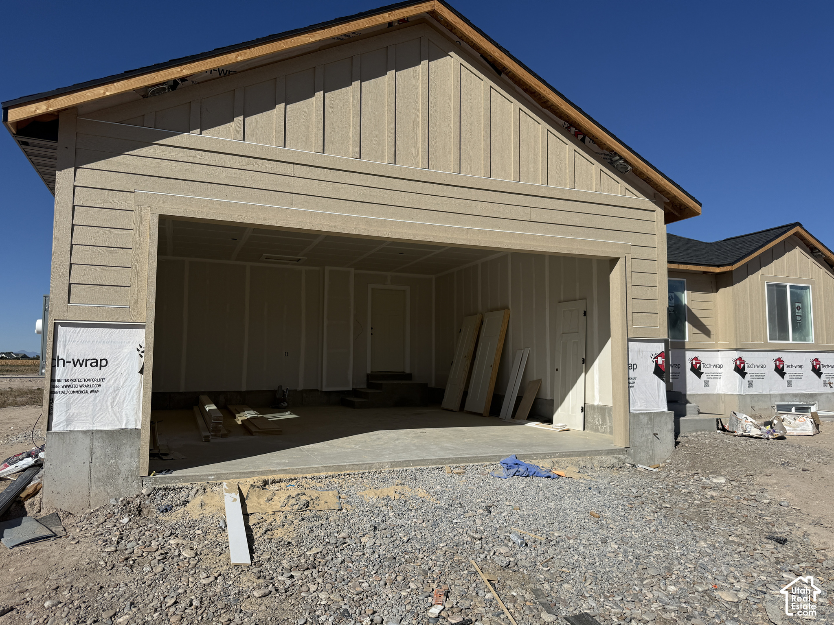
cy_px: 312
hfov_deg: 71.6
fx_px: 578
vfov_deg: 56.8
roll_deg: -1.5
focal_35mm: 24
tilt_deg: +5.0
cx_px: 417
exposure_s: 1/9091
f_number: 1.78
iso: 80
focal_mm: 6.76
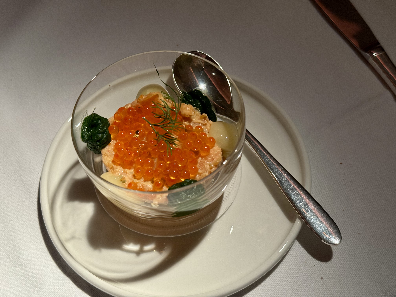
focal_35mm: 48
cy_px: 148
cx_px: 198
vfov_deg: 30.3
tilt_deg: -56.4
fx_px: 549
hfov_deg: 39.7
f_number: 1.78
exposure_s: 1/76
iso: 80
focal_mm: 6.76
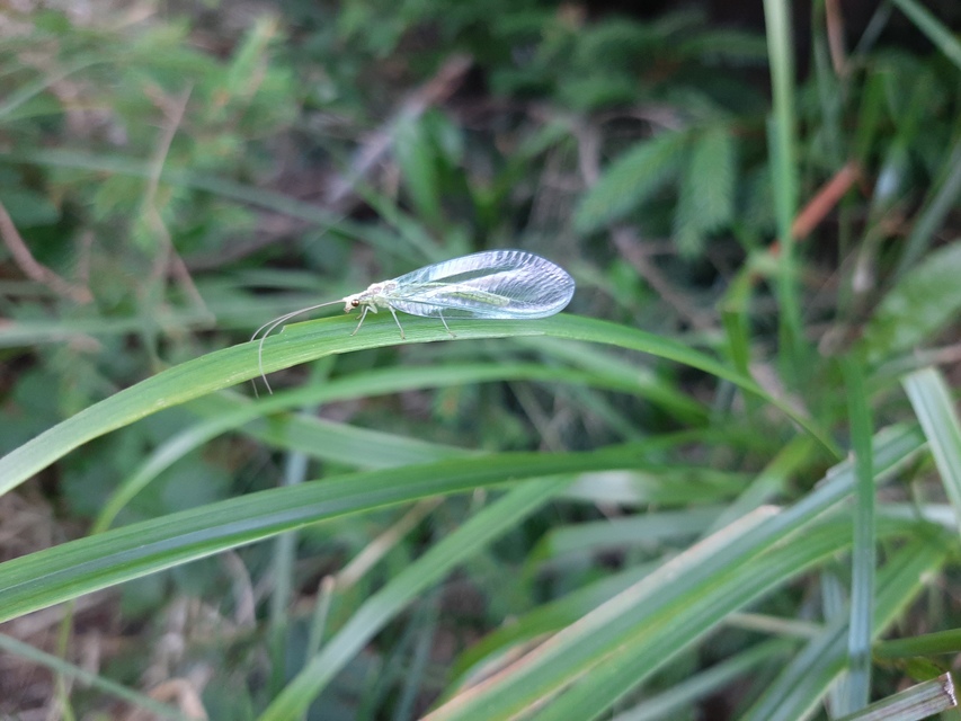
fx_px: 722
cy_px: 360
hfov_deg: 67.3
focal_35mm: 26
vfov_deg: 53.1
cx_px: 480
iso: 100
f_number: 1.7
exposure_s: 1/50
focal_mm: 3.93
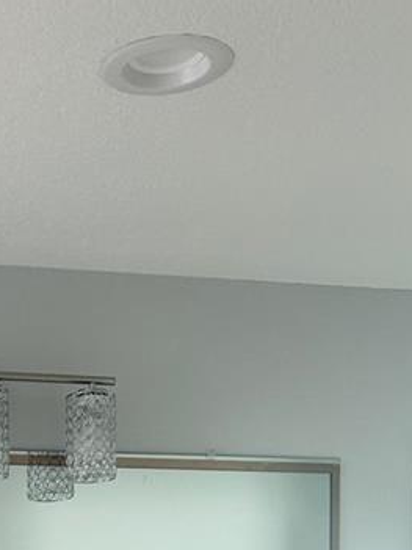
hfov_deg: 15.8
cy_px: 928
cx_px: -105
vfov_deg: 18.3
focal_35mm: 89
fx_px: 1413
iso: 80
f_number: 1.5
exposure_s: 1/60
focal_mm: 5.7
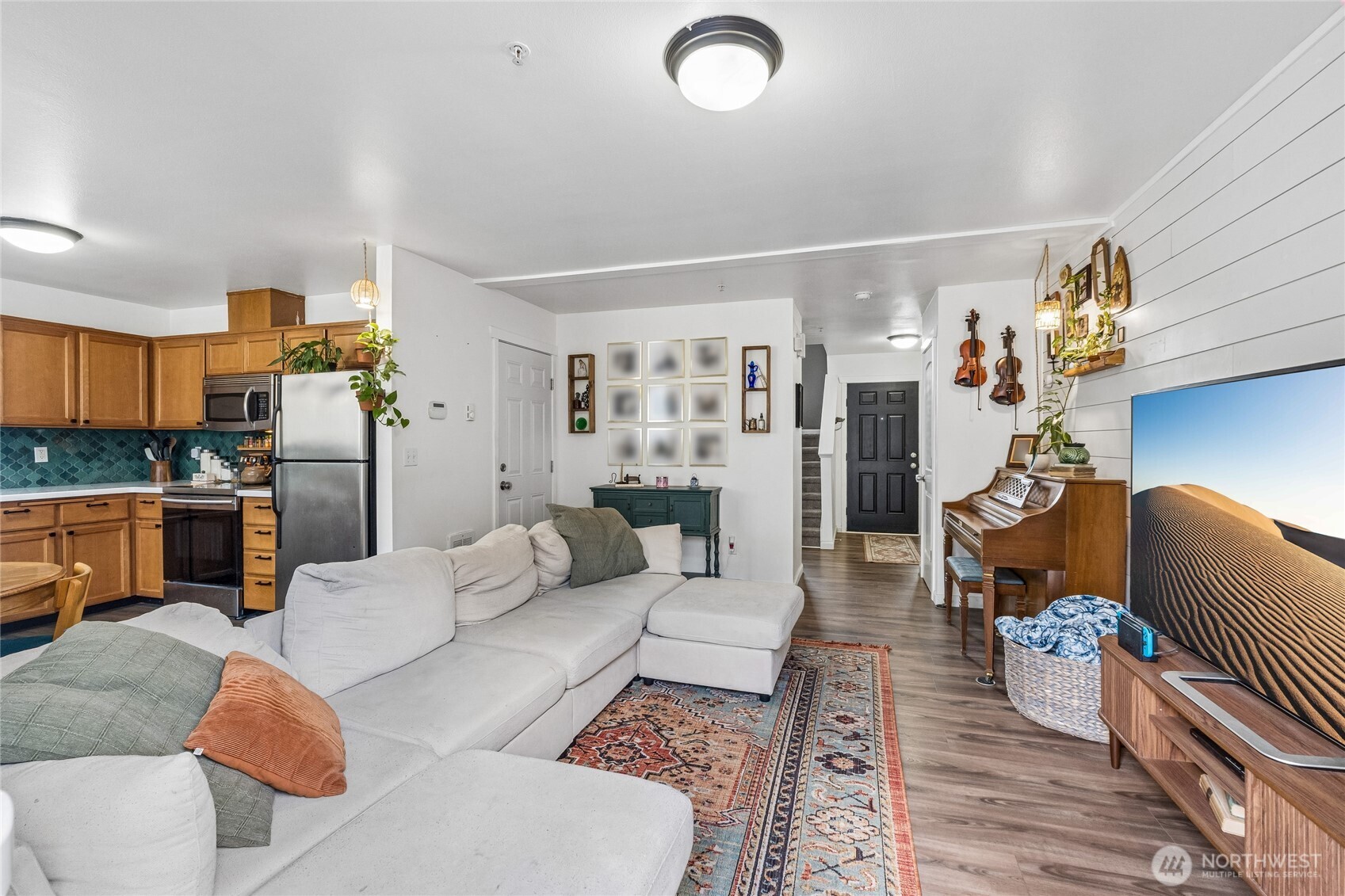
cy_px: 448
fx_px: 560
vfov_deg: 77.3
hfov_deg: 100.4
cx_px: 672
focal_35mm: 15
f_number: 9
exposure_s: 1/3.33
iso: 250
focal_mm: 10
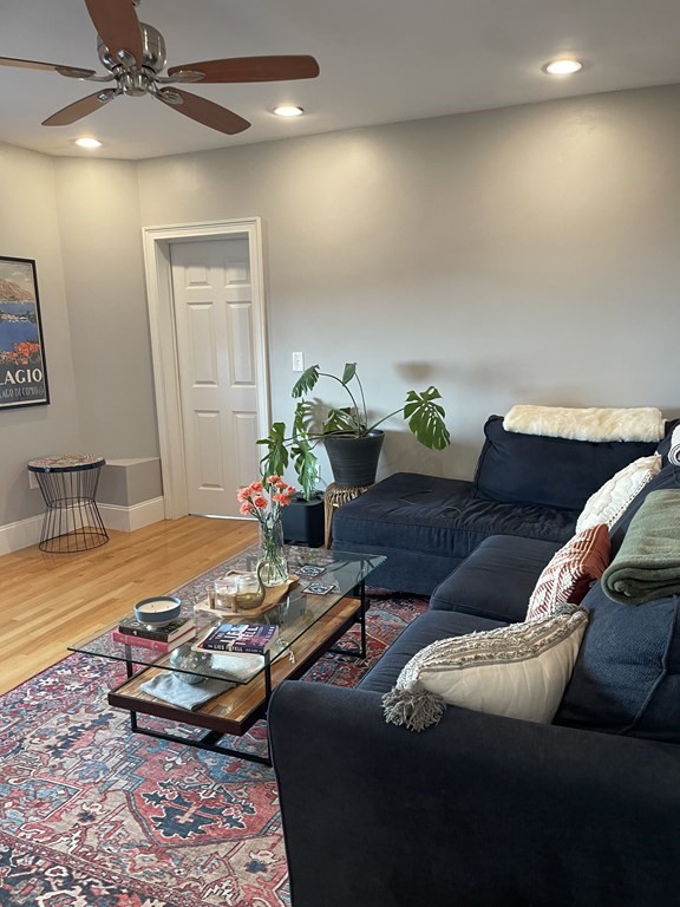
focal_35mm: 26
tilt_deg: -10.5
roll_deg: +1.0
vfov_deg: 67.3
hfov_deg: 53.1
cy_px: 454
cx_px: 340
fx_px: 681
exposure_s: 1/60
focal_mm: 4.2
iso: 125
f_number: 1.6
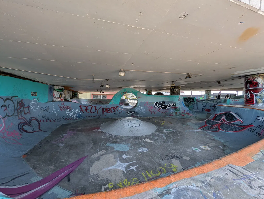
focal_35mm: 12
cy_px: 100
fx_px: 92
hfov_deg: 110.5
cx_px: 132
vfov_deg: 94.6
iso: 52
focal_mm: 2.02
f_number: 1.7
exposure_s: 1/609
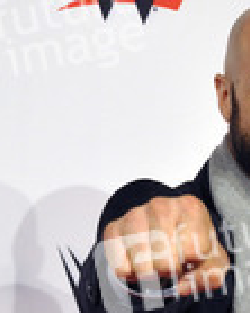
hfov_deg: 9.4
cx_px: 275
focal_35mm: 162
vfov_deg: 11.7
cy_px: 376
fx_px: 1500
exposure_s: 1/160
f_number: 6.3
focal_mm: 40
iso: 1000
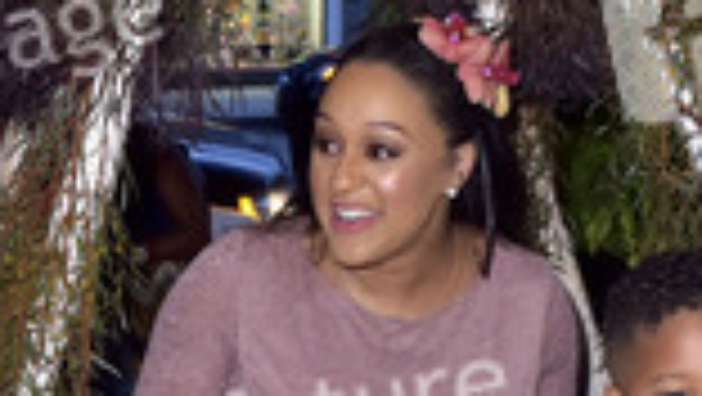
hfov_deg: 24.7
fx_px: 1602
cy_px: 693
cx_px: 425
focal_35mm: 86
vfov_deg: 12.9
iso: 1000
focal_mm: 32
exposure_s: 1/320
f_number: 5.6
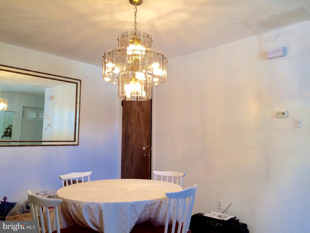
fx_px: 260
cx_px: 155
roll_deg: +0.0
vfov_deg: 48.2
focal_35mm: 29
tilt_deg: +3.0
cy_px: 116
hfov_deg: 61.7
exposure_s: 1/30
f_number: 2.2
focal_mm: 4.15
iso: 80
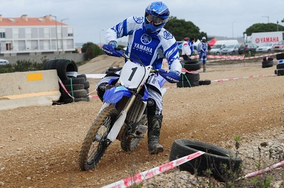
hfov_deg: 19.5
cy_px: 94
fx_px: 827
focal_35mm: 105
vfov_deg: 13.0
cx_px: 142
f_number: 5
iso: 200
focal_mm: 70
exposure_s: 1/1000
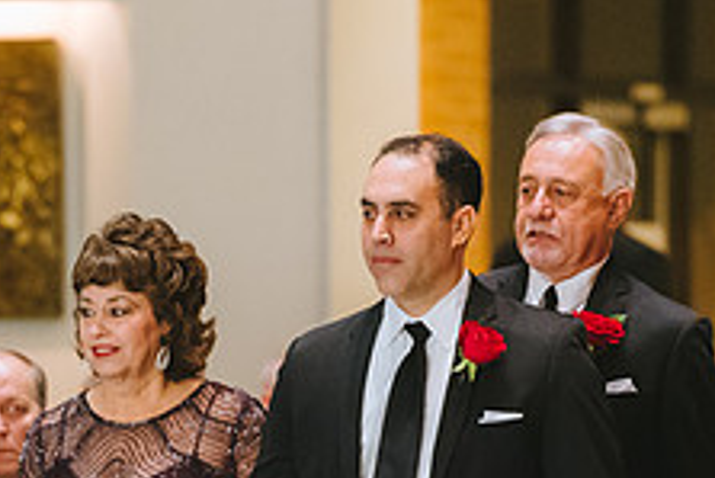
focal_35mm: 521
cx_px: 160
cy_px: 515
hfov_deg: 4.0
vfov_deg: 2.6
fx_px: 10354
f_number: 2.8
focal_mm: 200
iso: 6400
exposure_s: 1/100
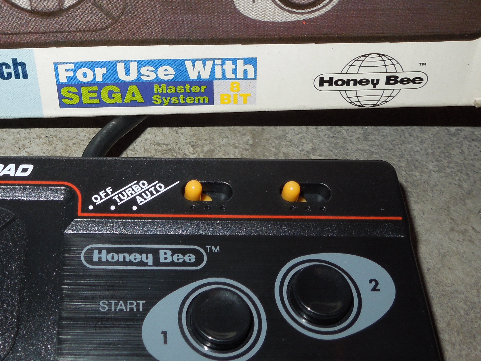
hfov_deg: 33.7
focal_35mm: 56
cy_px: 74
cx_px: 124
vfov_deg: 25.7
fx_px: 778
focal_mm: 5
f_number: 3.5
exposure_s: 1/30
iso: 100
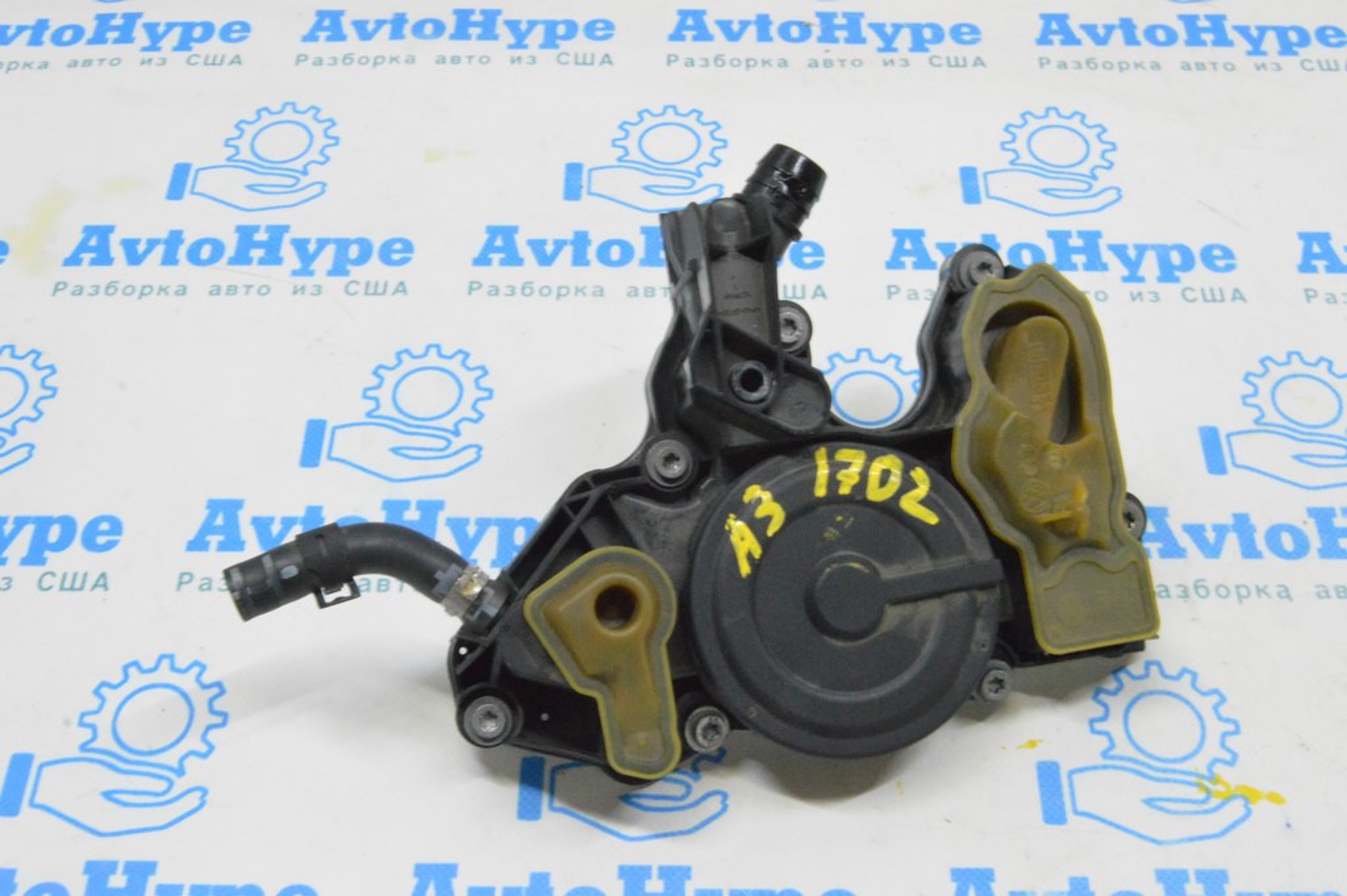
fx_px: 1682
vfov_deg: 29.8
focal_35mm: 45
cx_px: 674
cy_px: 448
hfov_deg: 43.6
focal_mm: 30
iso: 6400
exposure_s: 1/15
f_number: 20
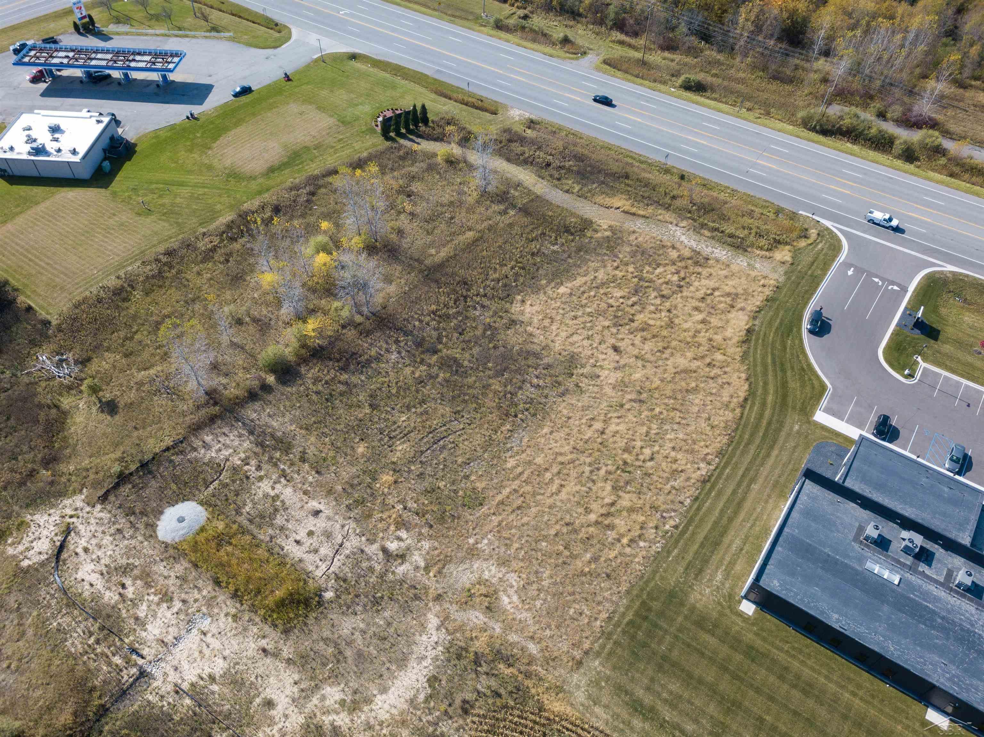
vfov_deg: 53.0
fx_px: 739
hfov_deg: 67.3
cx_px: 492
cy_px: 368
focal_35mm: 26
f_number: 2.2
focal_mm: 4.73
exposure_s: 1/640
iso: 100
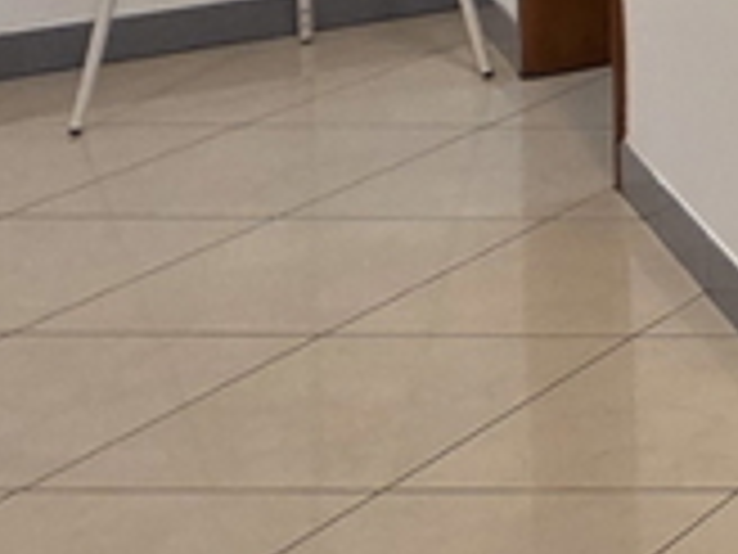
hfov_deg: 11.6
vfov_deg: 13.7
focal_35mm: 95
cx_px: 2187
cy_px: -491
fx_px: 2025
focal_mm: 2.2
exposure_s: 1/100
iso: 200
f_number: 1.9
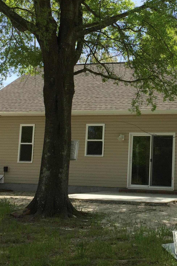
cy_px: 107
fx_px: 457
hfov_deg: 21.3
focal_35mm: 62
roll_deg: -2.0
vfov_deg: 32.3
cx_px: 168
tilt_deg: +6.1
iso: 32
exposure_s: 1/1163
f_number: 2.2
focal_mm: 4.15
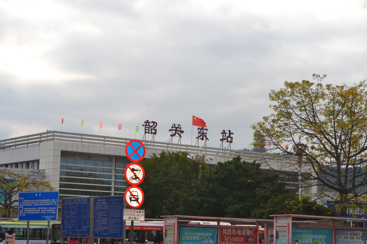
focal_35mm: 82
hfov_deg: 24.6
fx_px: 841
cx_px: 184
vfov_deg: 16.6
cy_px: 122
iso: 100
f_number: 11
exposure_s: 1/200
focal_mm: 55
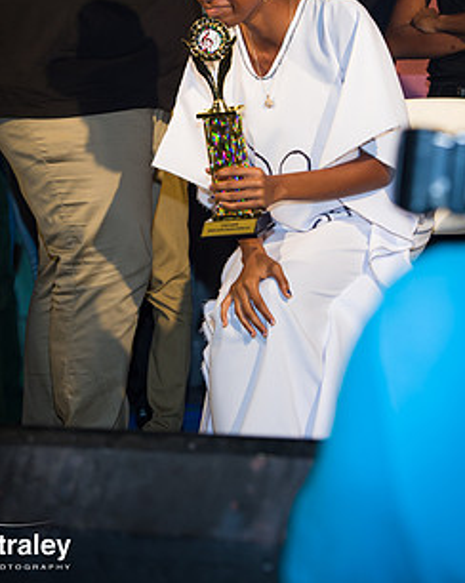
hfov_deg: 12.1
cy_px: 160
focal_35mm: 127
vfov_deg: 15.1
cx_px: 224
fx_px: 2189
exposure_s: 1/160
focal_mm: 92
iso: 1600
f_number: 5.6
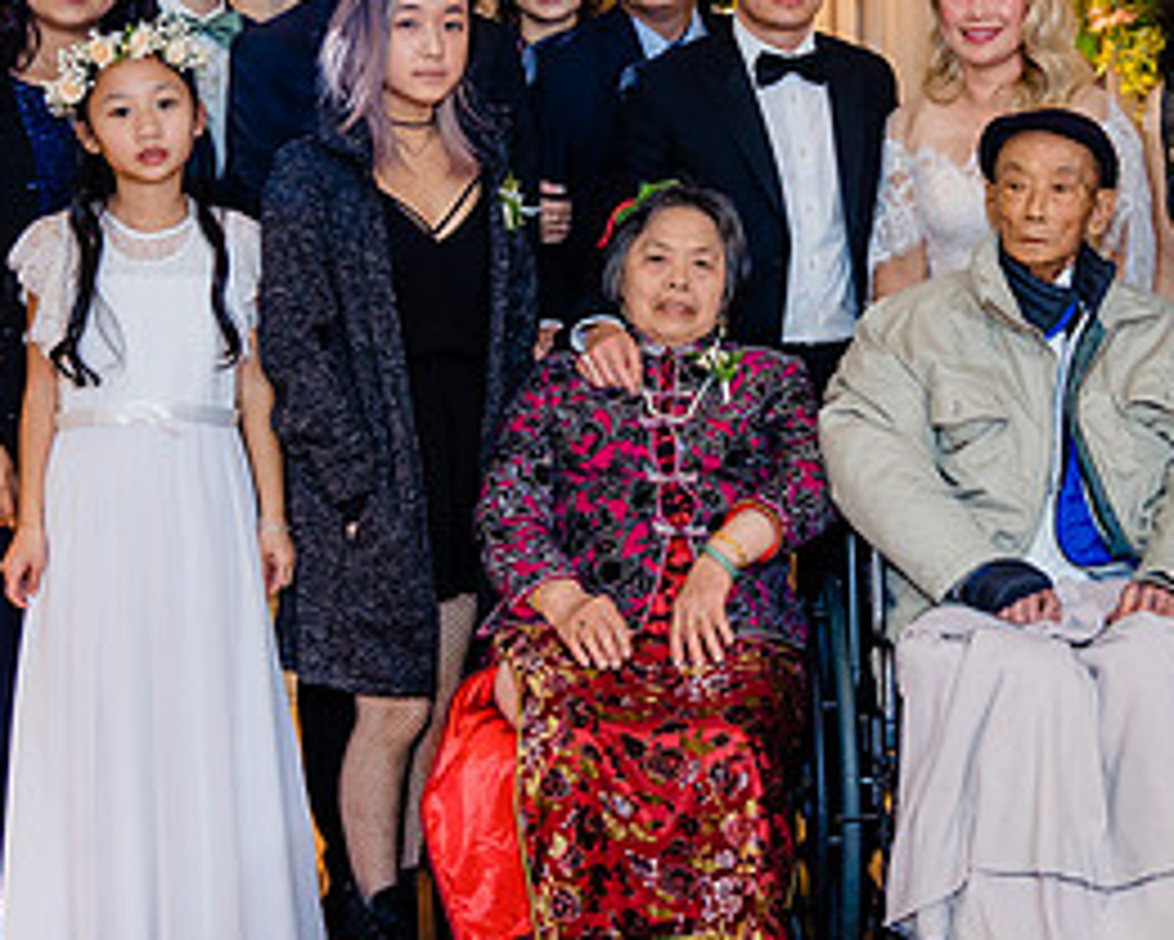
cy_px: 320
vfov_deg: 21.8
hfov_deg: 26.7
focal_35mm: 70
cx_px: 901
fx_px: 2433
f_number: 4
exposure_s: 1/160
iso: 1000
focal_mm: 29
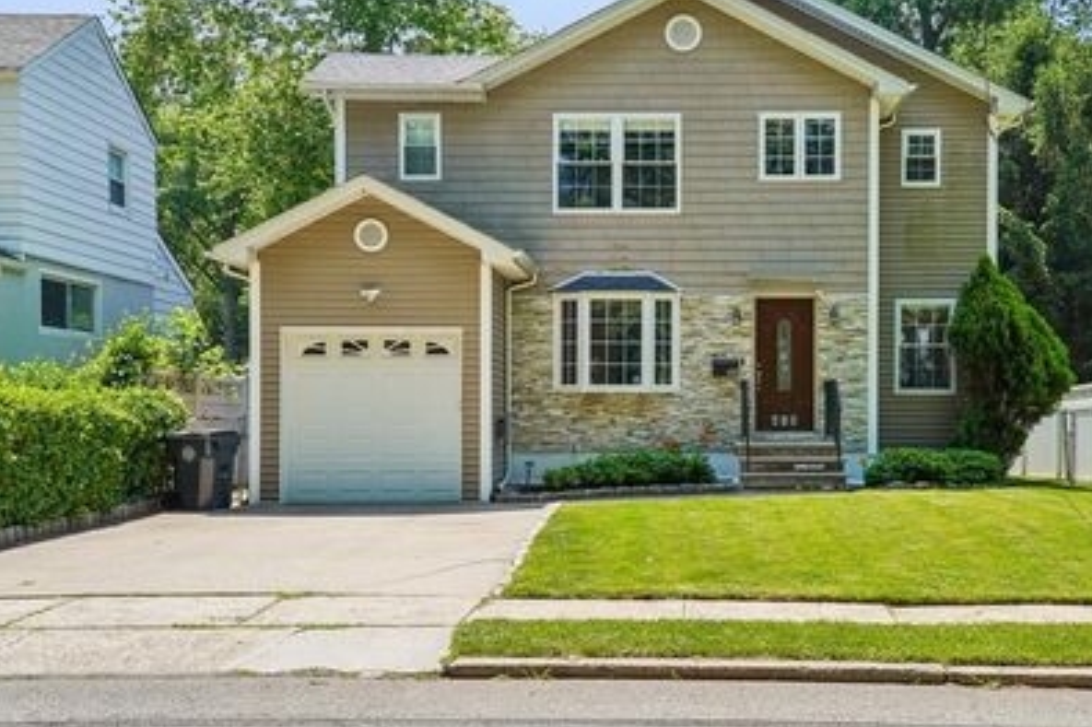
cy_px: 308
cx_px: 663
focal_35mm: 43
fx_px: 1304
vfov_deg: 31.1
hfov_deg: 45.2
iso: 100
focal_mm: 34
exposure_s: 1/80
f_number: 10
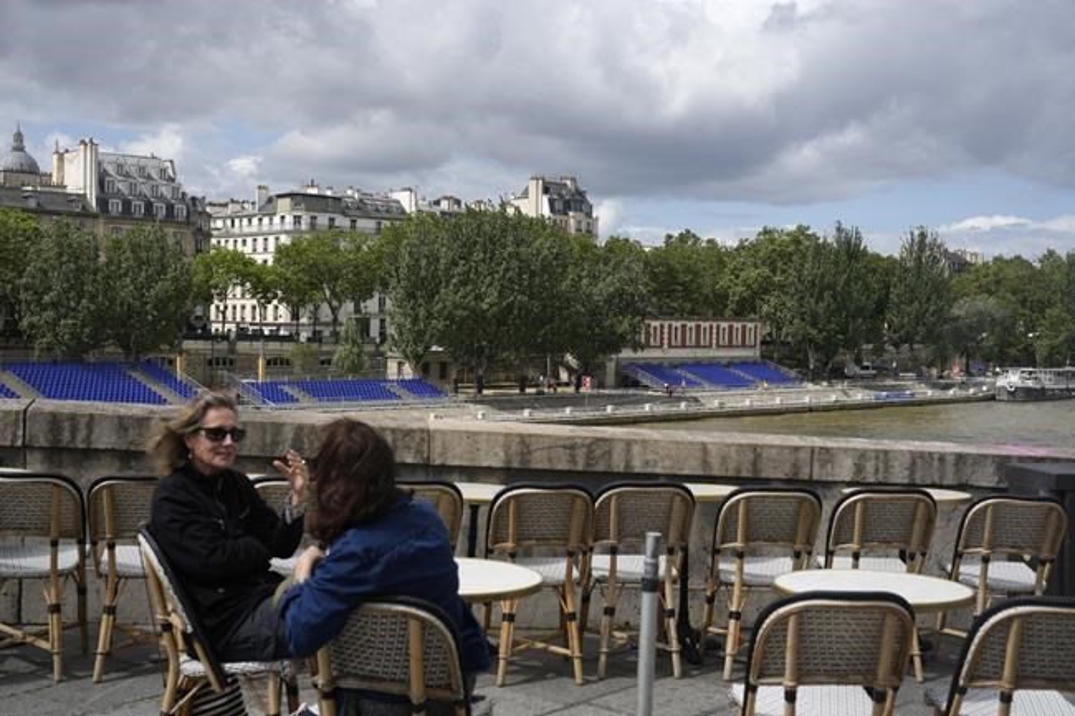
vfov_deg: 27.0
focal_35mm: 50
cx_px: 538
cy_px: 358
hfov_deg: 39.6
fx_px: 1493
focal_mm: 50
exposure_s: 1/1000
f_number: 6.3
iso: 160
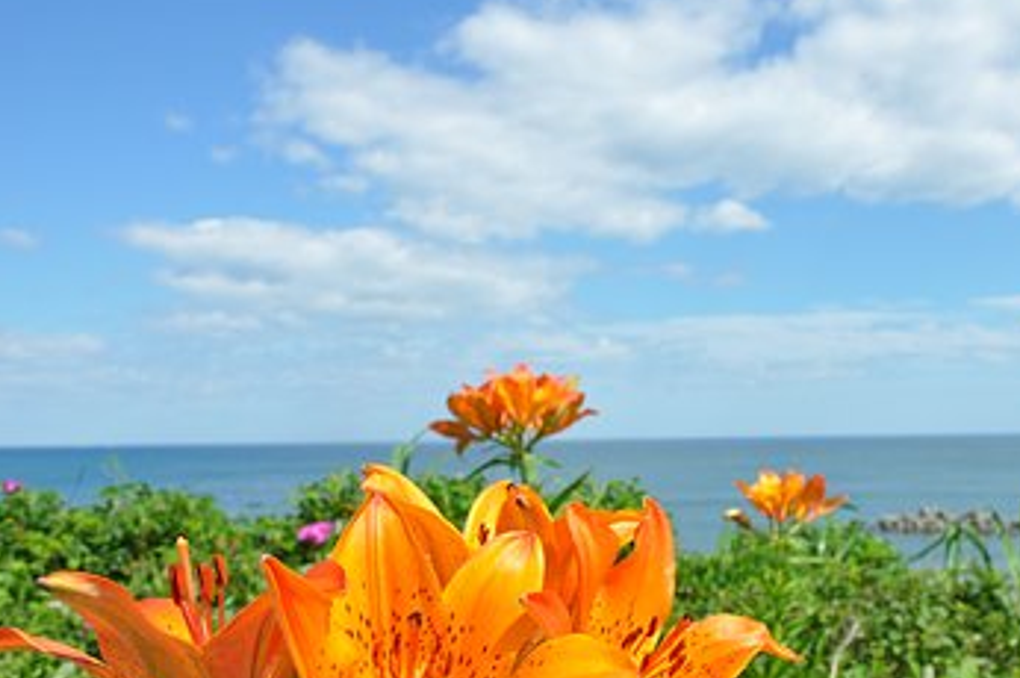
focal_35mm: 40
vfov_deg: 33.2
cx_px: 684
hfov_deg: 47.7
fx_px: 1132
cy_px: 410
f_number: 9
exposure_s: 1/320
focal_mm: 18
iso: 200
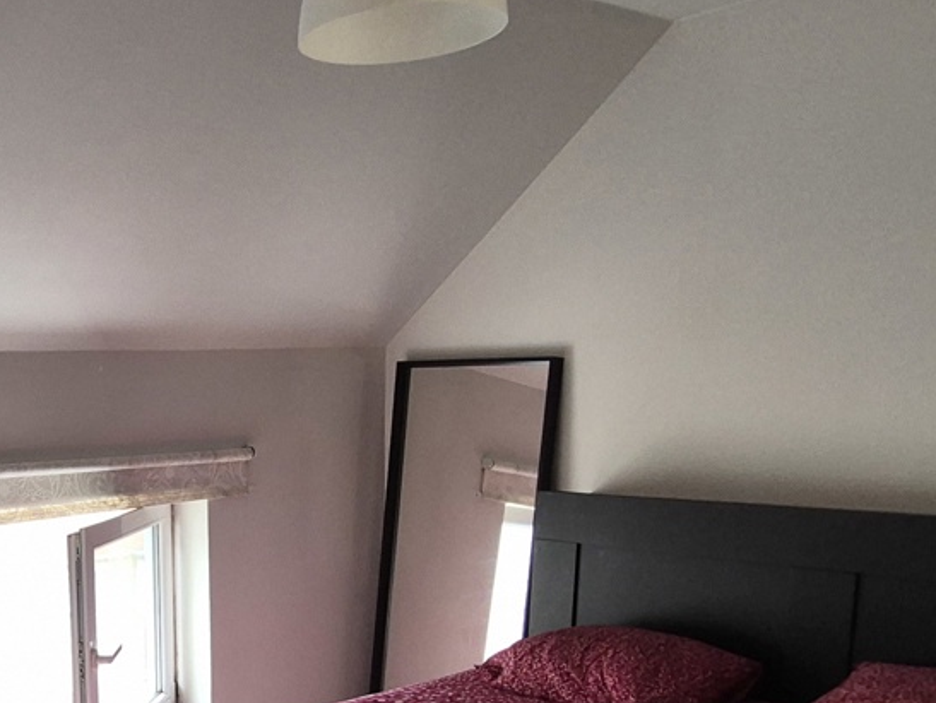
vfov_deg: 36.4
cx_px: 89
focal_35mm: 38
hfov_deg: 44.4
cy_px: 568
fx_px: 1028
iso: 320
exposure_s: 1/100
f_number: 2.2
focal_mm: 2.2
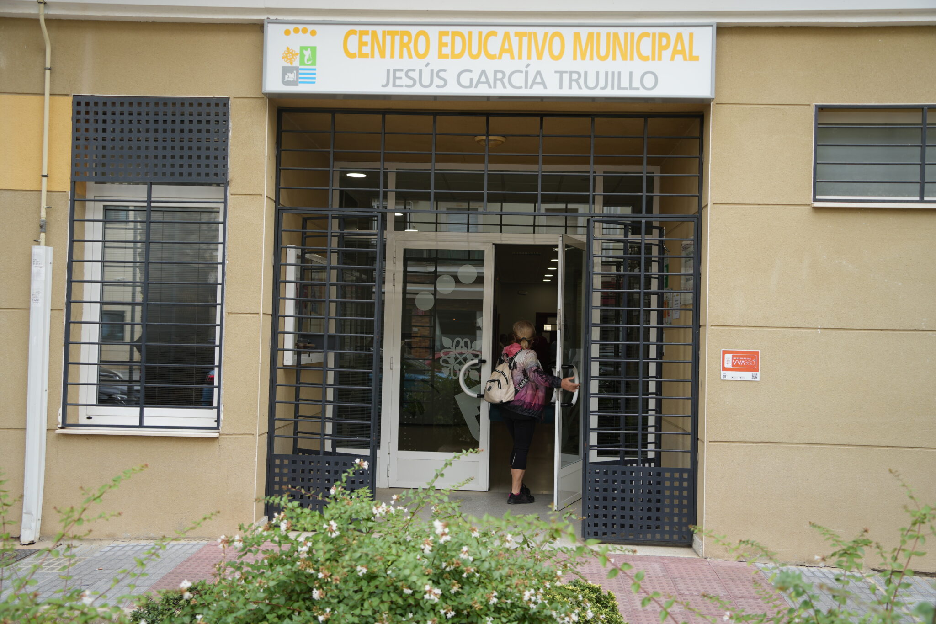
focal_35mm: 35
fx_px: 910
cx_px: 468
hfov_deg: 54.4
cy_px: 312
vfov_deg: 37.8
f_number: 4
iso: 100
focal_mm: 35
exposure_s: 1/160
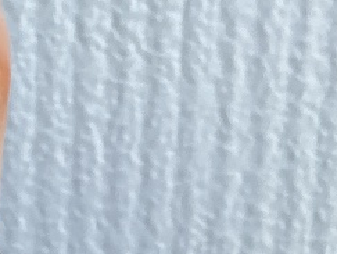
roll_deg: -0.3
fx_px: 1345
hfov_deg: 14.0
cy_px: 602
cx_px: -6
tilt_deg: -20.3
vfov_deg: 9.6
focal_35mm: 138
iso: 20
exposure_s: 1/220
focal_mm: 3
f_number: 1.8
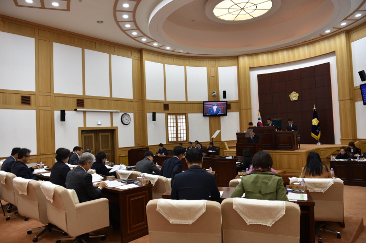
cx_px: 183
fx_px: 285
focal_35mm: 28
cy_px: 122
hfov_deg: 65.5
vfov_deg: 46.4
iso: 450
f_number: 4
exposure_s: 1/60
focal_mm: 28
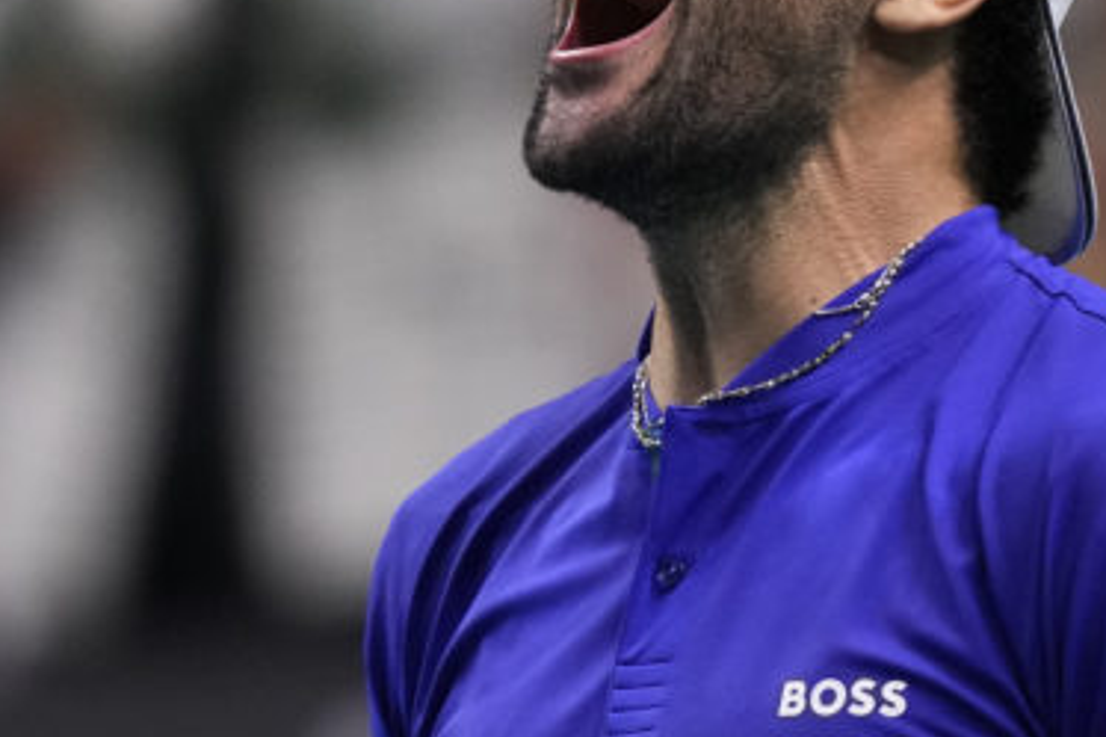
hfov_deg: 2.6
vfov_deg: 1.7
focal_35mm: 803
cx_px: 364
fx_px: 24658
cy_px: 293
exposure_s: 1/1600
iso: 4000
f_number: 2.8
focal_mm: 400
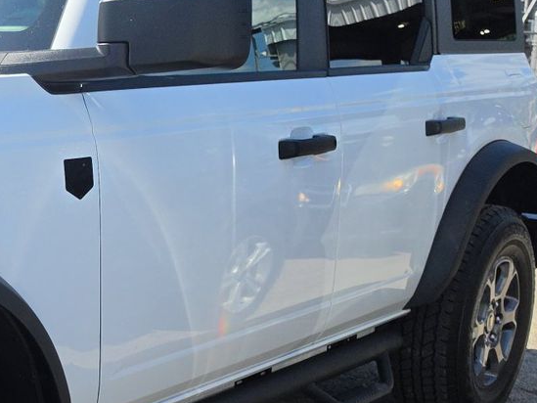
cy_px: 294
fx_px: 1040
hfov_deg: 25.8
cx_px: -113
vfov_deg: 21.8
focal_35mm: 67
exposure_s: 1/6572
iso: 64
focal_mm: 6.5
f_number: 1.4
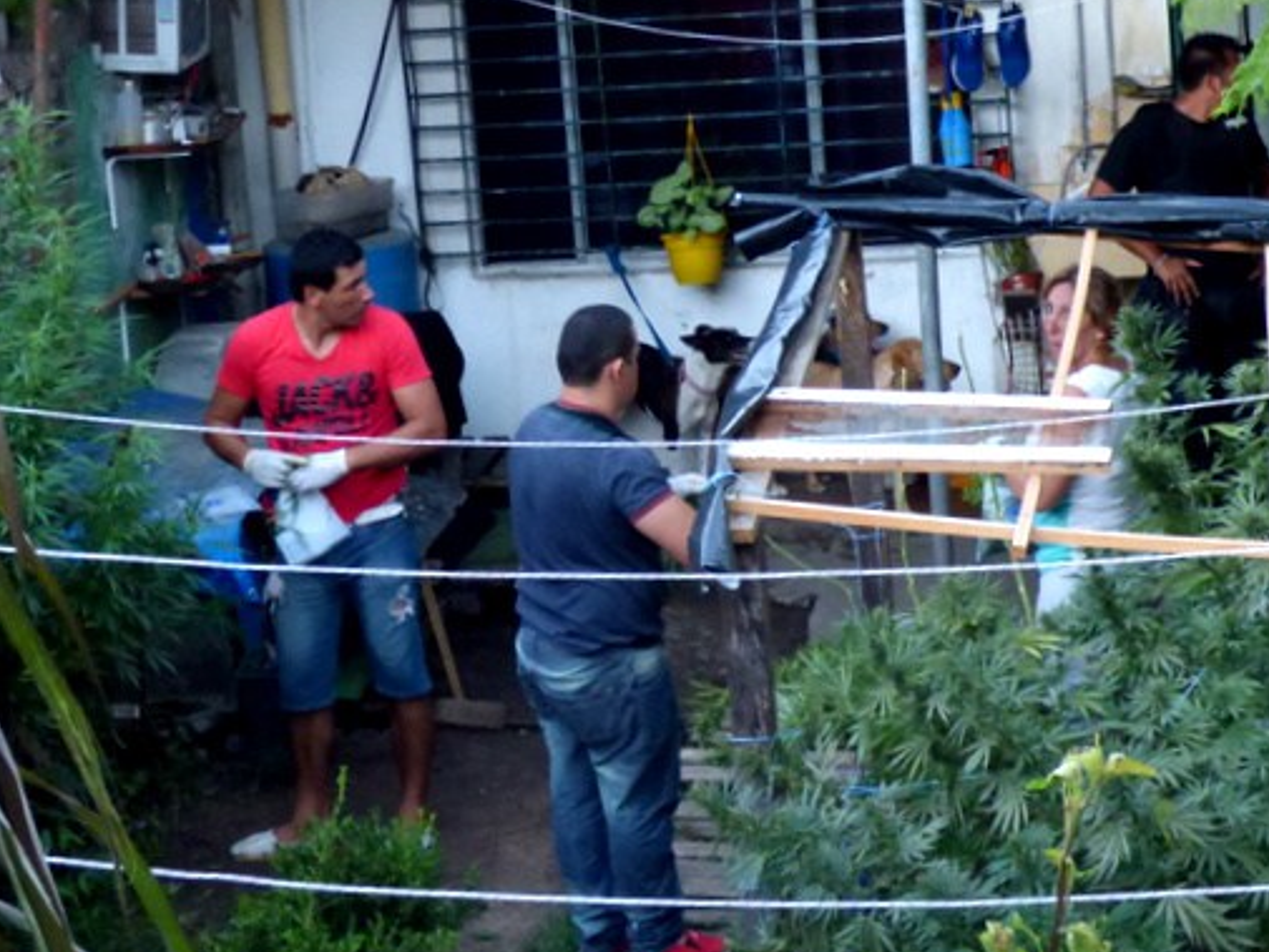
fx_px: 3080
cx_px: 641
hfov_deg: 23.3
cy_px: 216
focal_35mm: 84
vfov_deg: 17.5
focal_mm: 9.51
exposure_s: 1/40
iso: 800
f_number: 3.9
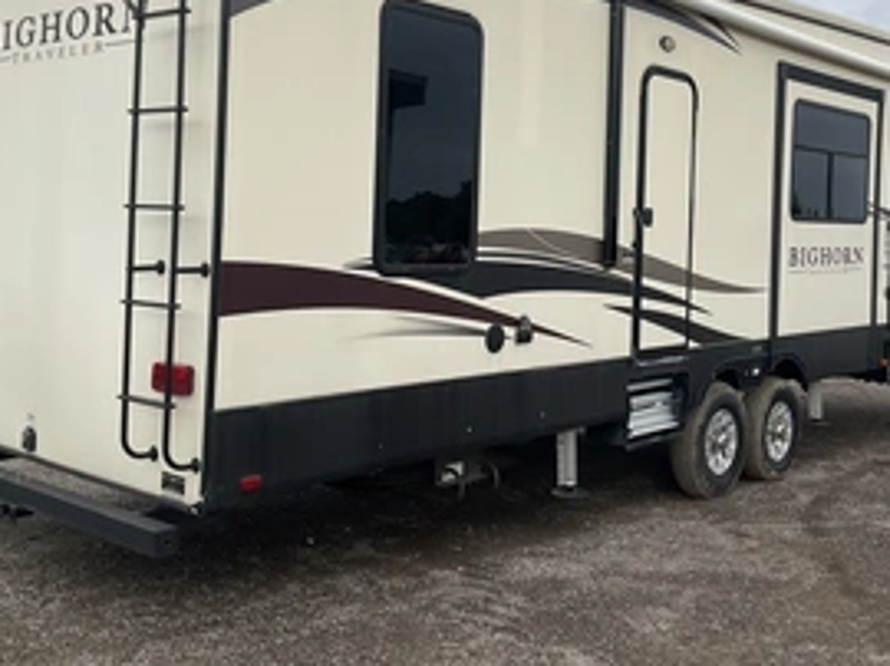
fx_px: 1105
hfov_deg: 43.7
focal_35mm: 43
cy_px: 214
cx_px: 524
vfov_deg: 33.2
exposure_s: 1/360
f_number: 1.8
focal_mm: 3
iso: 25
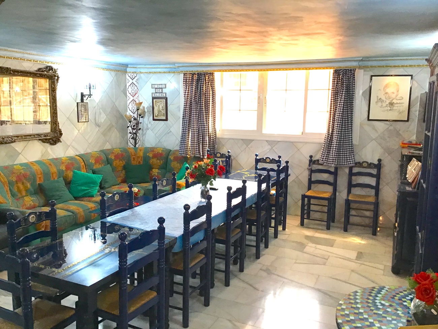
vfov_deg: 45.4
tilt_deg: -10.2
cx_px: 219
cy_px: 164
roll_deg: +0.0
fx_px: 392
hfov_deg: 58.4
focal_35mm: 31
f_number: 2.4
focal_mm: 3.3
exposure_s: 1/33
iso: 80
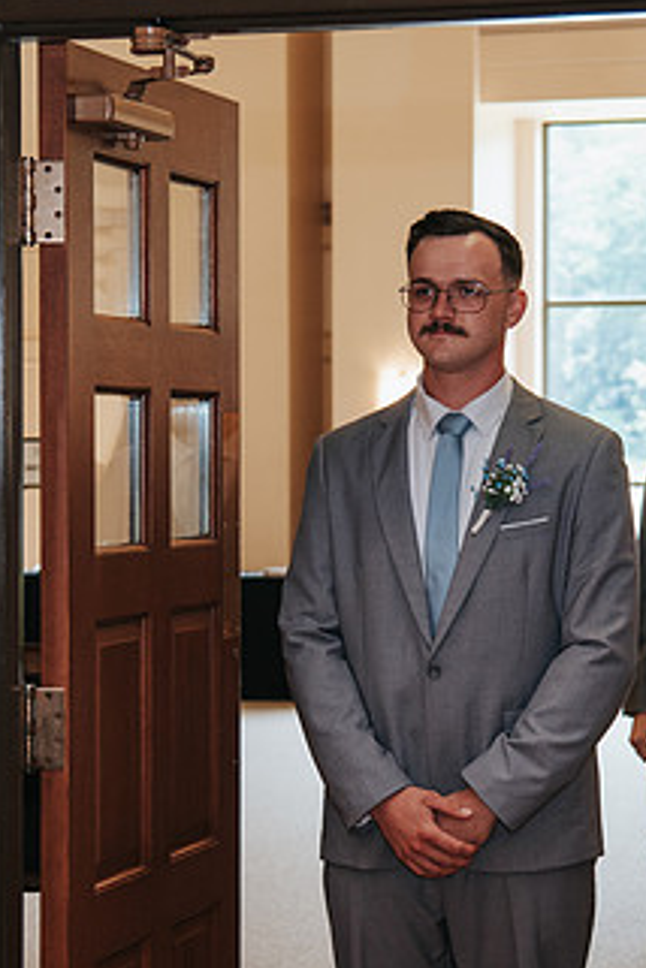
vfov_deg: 17.9
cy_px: 510
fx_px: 3068
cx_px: 369
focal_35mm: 114
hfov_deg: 12.0
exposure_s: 1/200
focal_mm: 50
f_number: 4
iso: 640
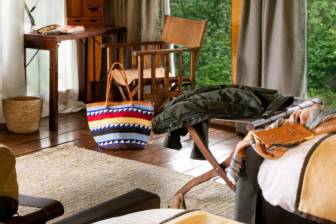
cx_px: 49
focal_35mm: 72
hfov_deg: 27.3
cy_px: -15
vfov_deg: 18.3
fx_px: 672
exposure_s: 1/20
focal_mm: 20
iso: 400
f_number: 10
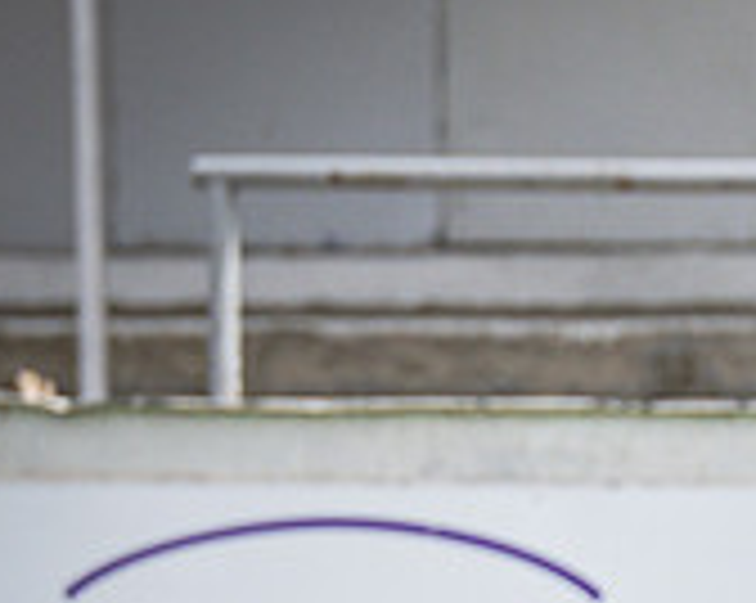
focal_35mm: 1413
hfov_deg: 1.4
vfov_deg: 1.1
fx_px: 31579
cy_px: 907
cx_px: 978
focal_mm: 200
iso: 200
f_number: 3.2
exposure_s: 1/2500
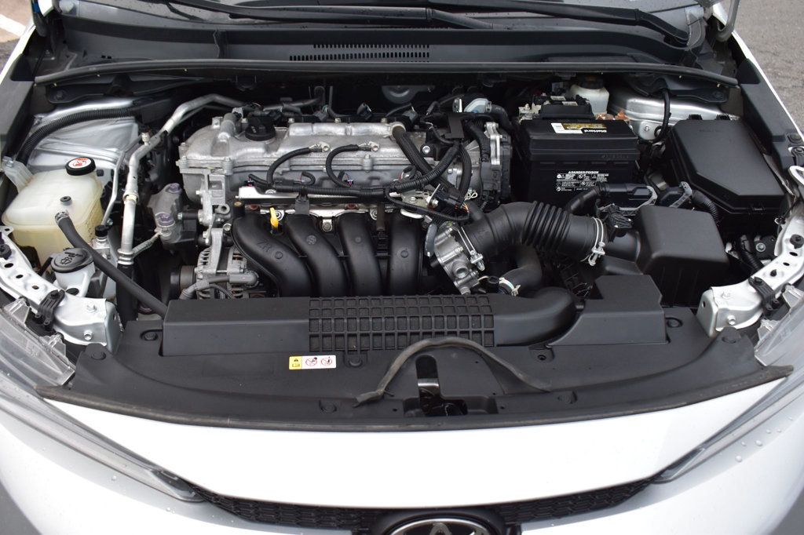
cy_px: 268
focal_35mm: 34
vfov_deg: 38.3
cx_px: 402
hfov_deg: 55.1
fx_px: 770
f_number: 6.3
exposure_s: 1/15
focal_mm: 23
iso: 720
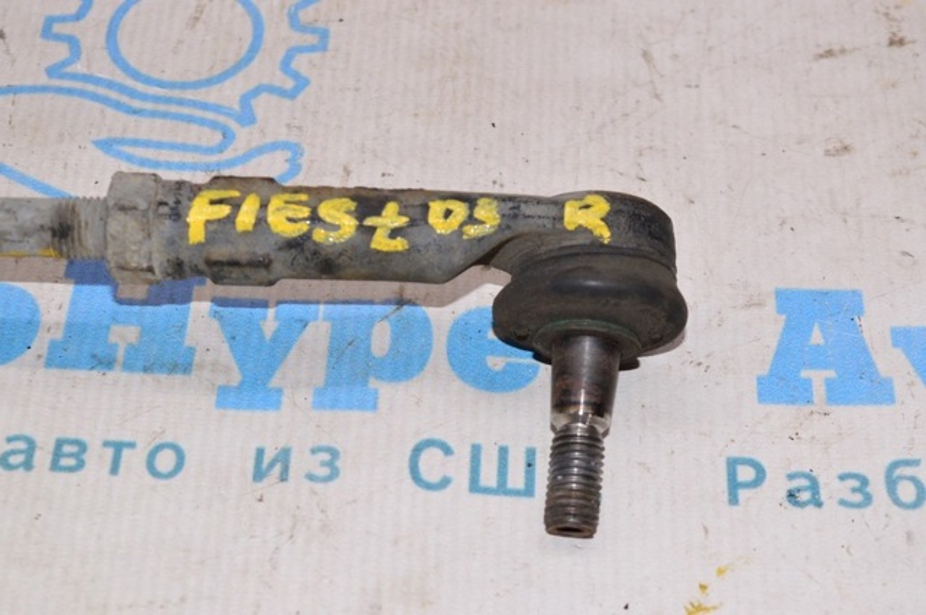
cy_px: 308
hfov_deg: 26.0
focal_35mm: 78
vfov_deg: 17.4
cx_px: 463
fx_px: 2004
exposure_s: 1/200
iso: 1600
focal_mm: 52
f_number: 8
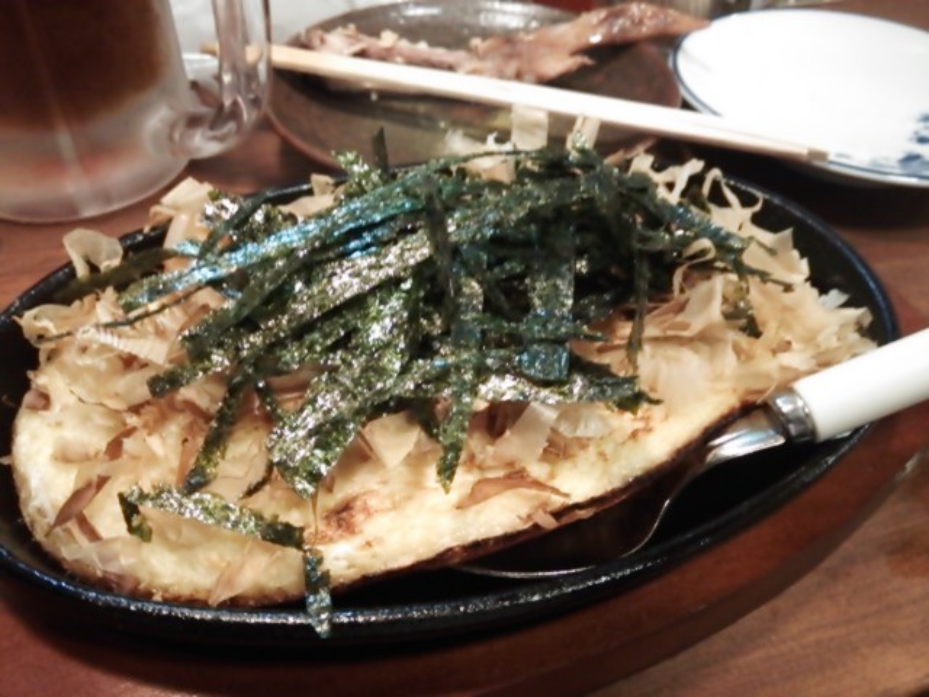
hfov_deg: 63.4
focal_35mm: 28
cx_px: 464
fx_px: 751
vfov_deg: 49.7
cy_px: 348
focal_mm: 4.21
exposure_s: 1/16
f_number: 2.5
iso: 500
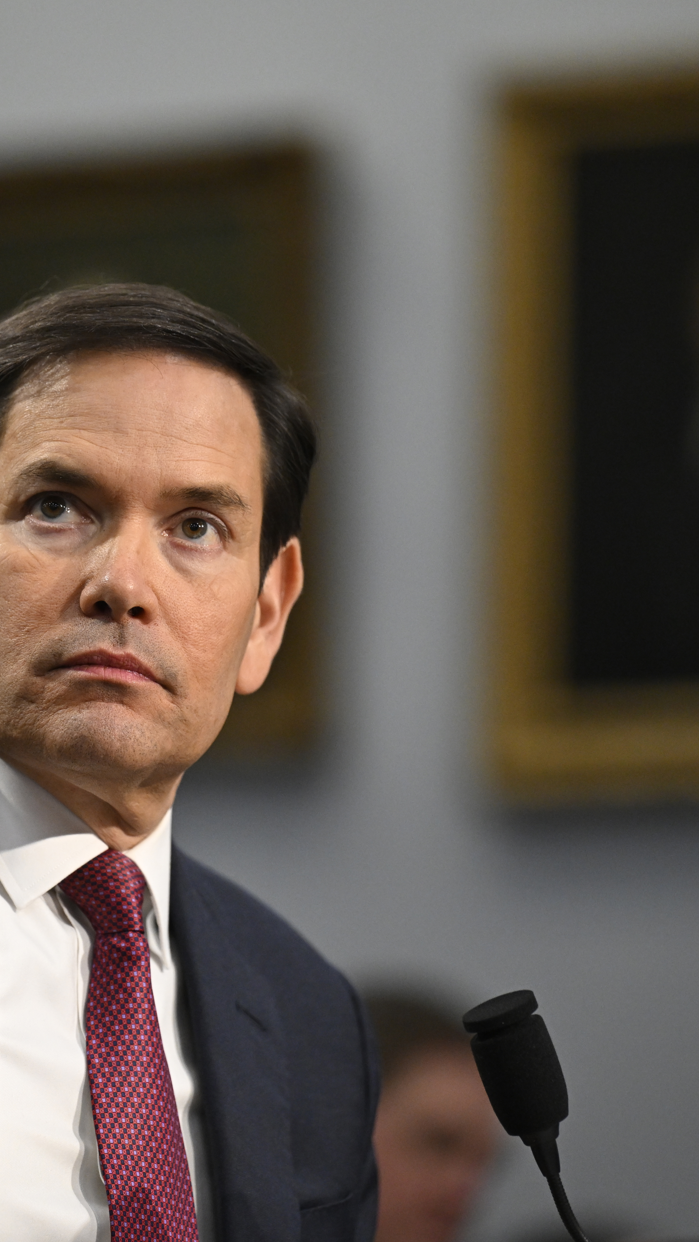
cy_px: 621
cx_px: 121
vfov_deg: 6.9
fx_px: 10379
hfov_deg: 3.9
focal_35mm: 315
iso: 2500
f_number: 2.8
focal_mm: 200
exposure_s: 1/320
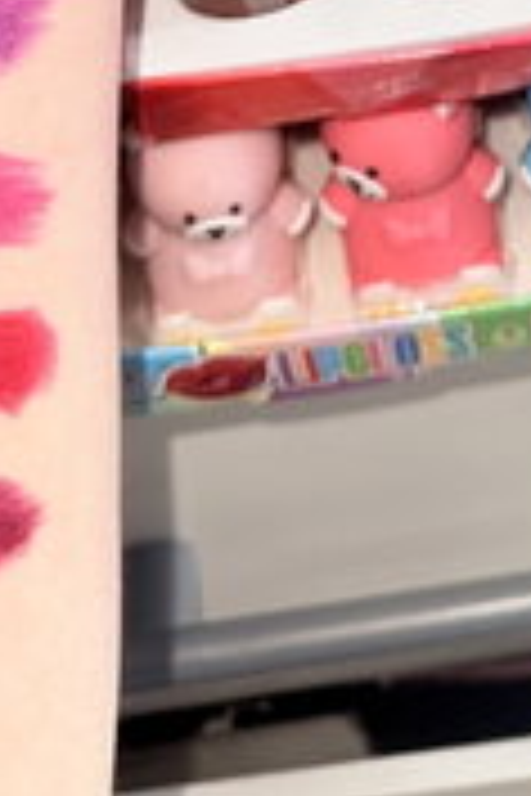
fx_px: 1659
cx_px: 418
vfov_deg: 22.3
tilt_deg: -39.0
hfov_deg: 18.0
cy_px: -398
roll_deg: +7.3
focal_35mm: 75
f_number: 1.78
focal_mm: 6.76
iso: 50
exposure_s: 1/72
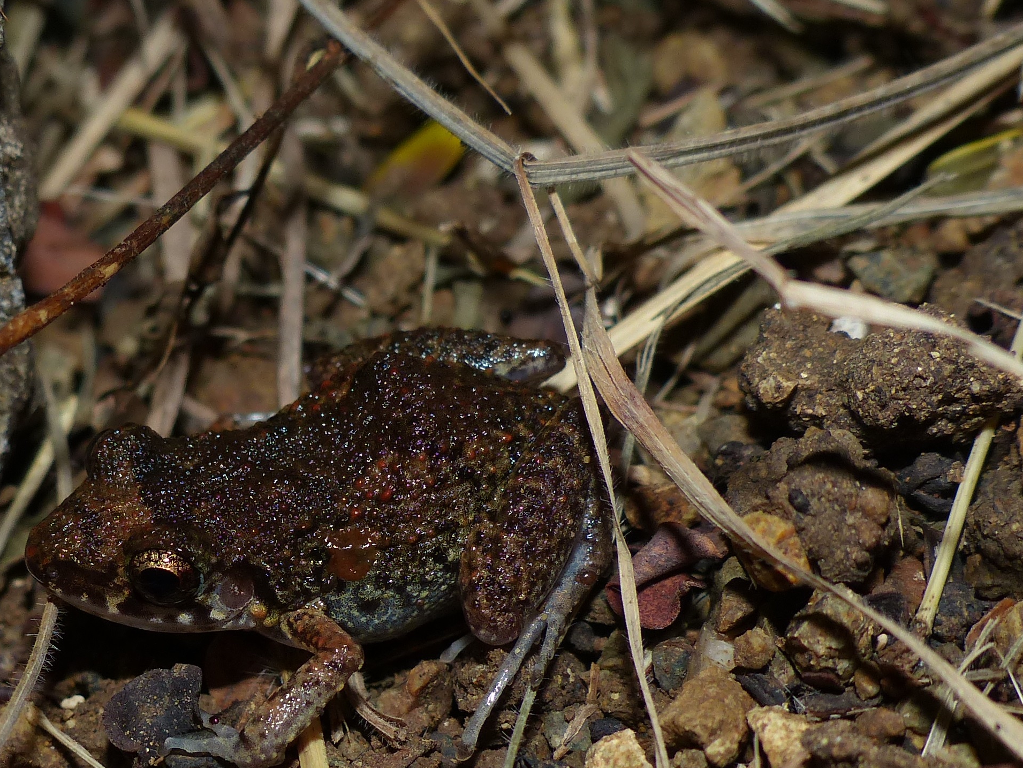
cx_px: 307
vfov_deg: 19.8
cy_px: 522
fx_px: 2187
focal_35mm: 74
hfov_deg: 26.1
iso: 100
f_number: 2.8
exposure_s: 1/60
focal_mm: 9.4
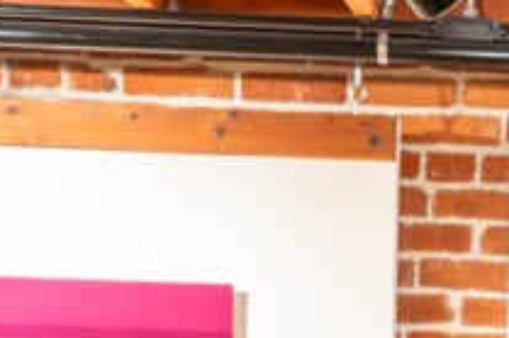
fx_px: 2133
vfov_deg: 8.5
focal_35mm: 151
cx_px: 670
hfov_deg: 13.1
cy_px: 726
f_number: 5
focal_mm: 35
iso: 12800
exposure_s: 1/125
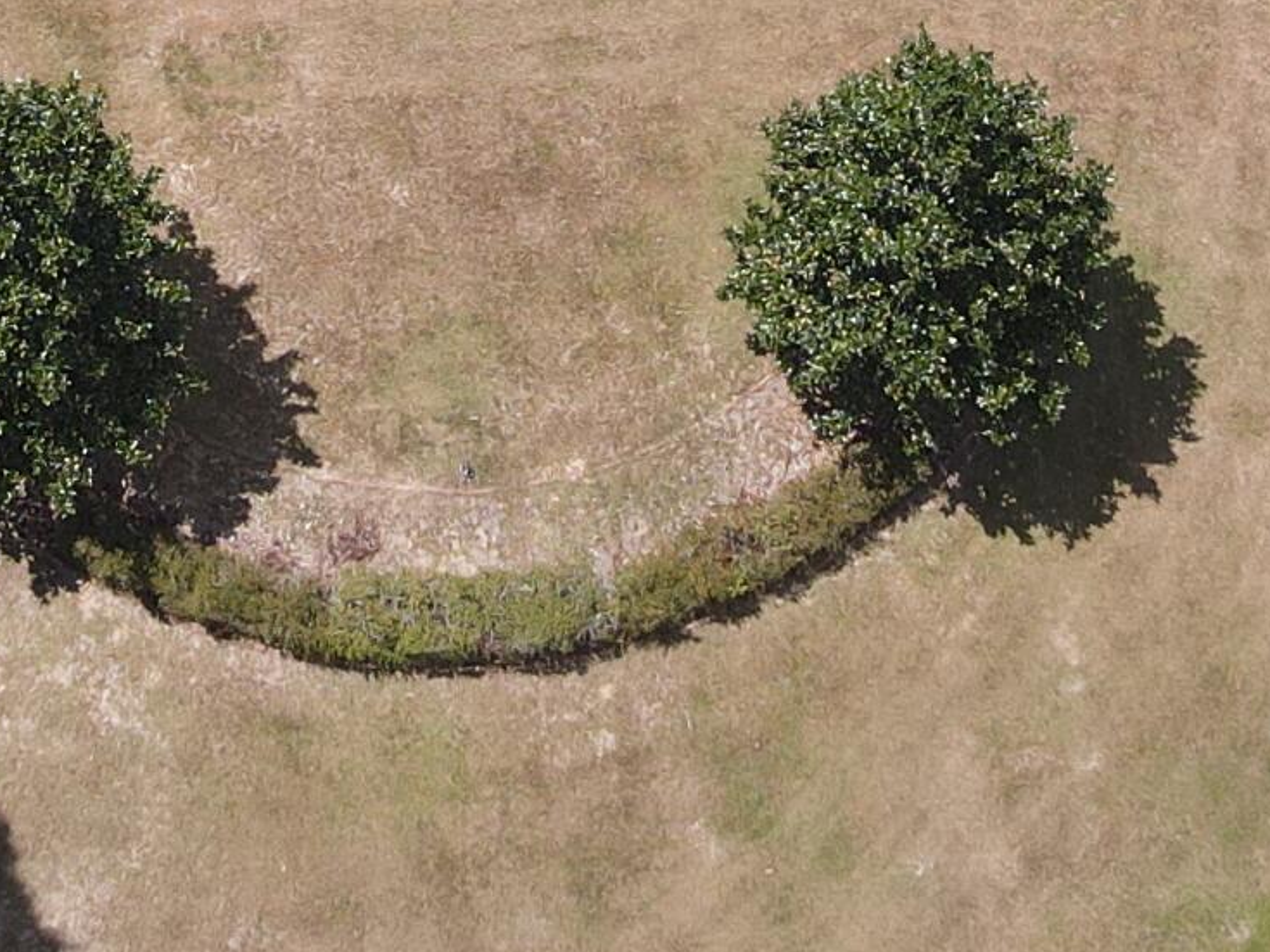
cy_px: -767
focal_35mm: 98
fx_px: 3595
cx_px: 470
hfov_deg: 20.0
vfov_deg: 13.5
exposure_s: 1/500
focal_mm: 4.5
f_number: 2.8
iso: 100
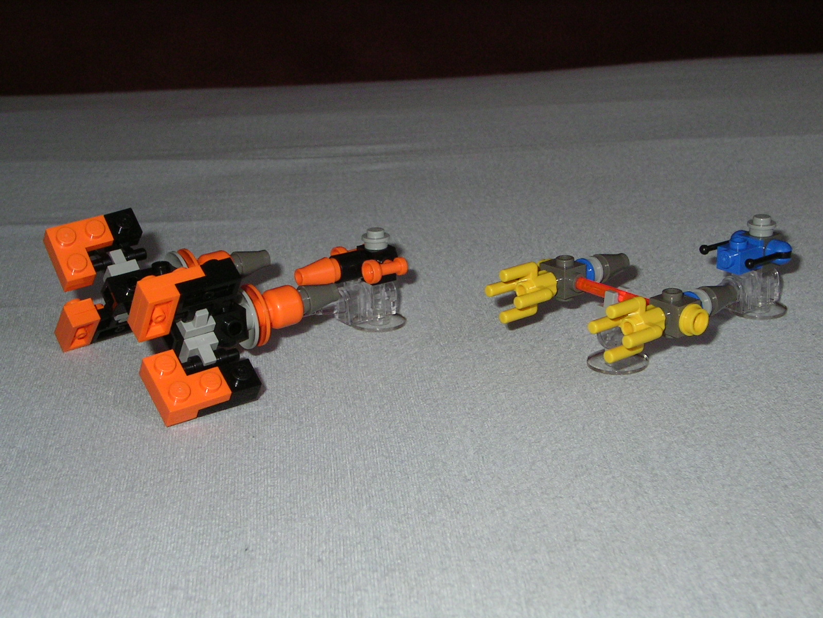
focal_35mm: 58
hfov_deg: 33.2
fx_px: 1379
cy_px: 309
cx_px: 412
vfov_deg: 25.2
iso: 100
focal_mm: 9.1
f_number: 6.1
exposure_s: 1/48.8
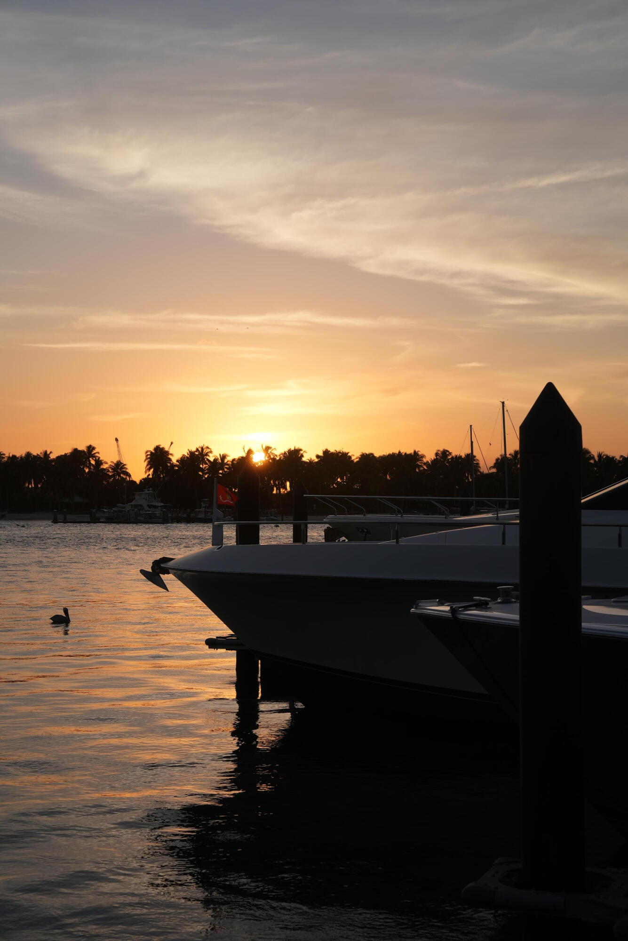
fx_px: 1595
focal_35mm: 61
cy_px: 470
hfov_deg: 22.3
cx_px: 314
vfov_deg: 32.9
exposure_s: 1/400
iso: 80
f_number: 6.3
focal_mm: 61
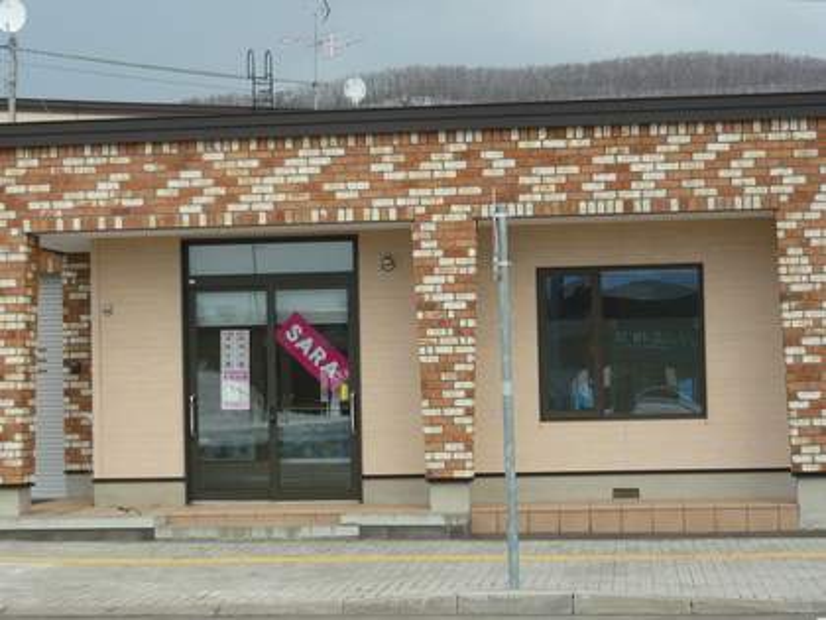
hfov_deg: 27.8
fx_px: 1670
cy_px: 310
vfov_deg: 21.0
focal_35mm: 70
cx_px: 413
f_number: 3
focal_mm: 7.2
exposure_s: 1/1000
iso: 100
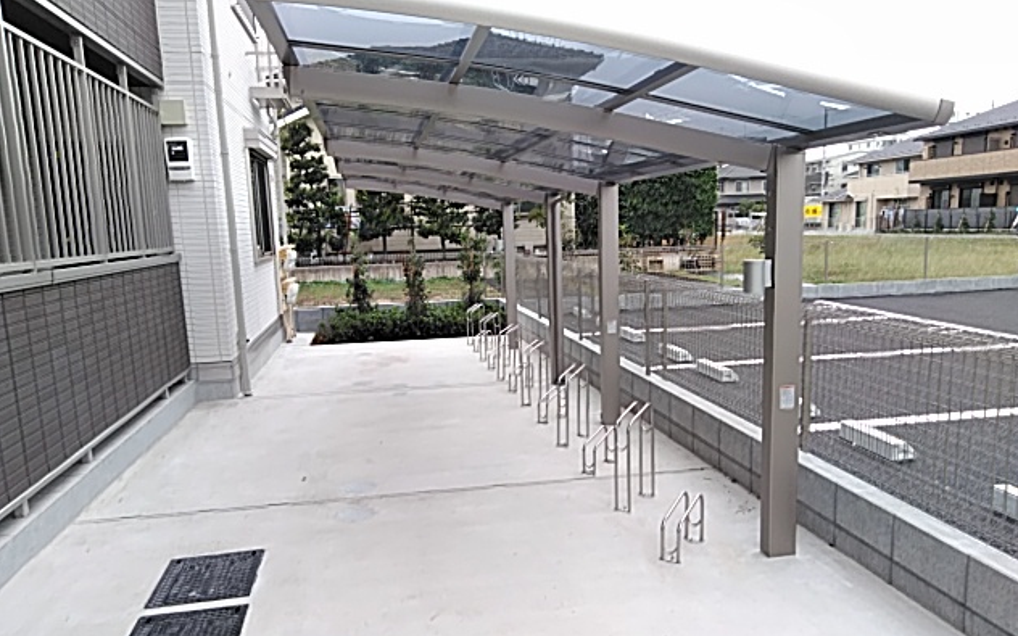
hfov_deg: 64.6
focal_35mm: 29
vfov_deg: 43.1
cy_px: 357
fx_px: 805
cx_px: 506
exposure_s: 1/144
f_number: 2.2
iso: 60
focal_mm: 3.46
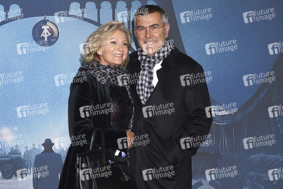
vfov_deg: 13.0
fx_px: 825
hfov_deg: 19.5
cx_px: 142
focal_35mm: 105
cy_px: 94
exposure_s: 1/400
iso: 800
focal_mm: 50
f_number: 6.3
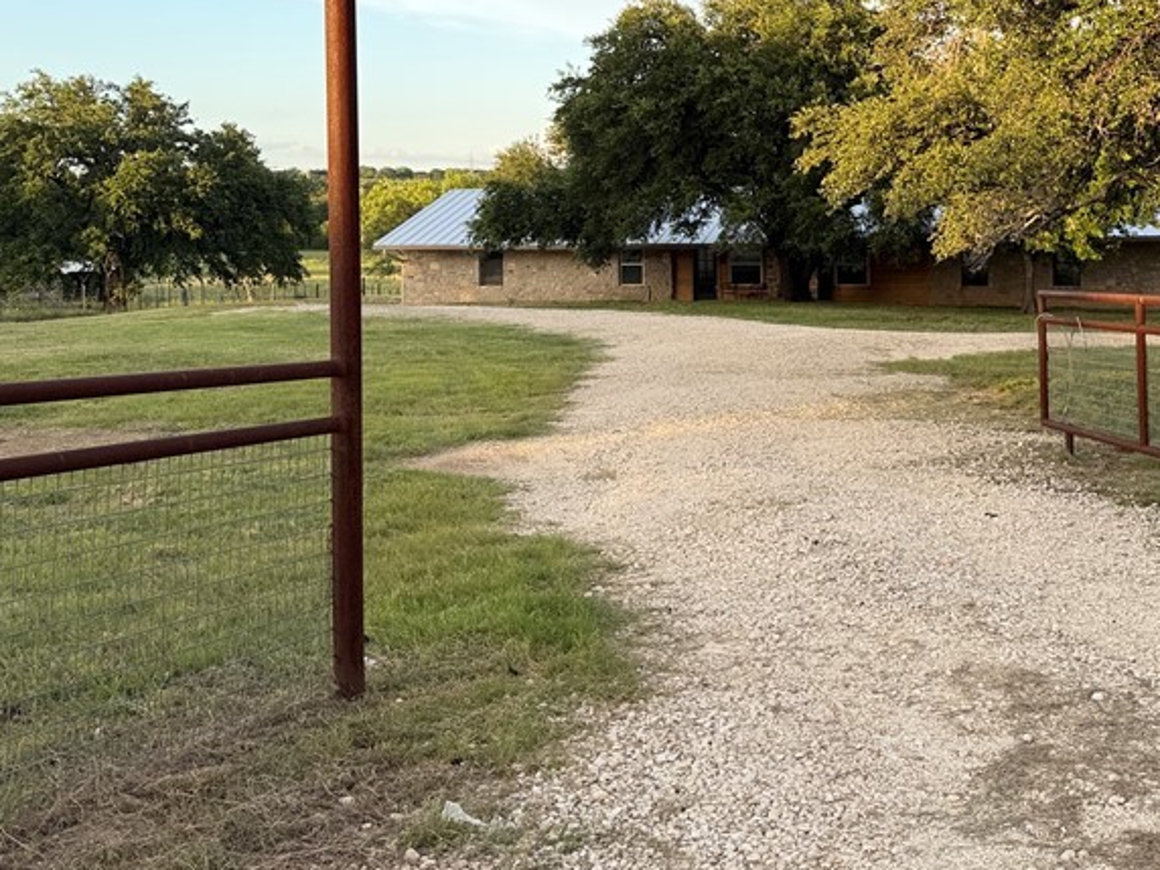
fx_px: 1441
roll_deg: +0.8
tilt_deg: -0.9
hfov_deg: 42.7
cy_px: 209
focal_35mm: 43
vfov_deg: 32.9
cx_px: 842
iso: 80
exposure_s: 1/649
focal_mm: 6.76
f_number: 1.78
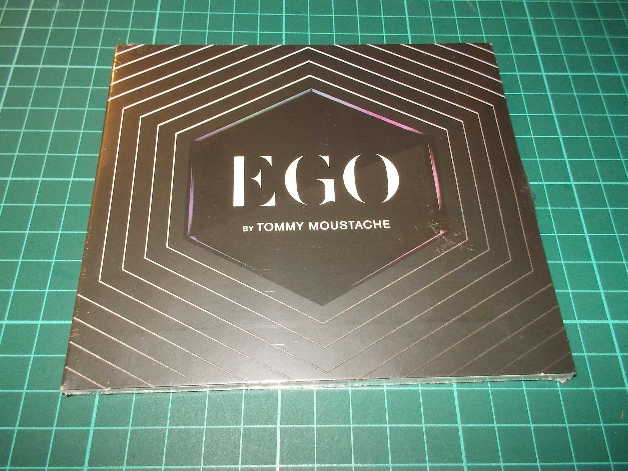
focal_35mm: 29
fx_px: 526
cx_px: 314
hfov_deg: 61.7
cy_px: 236
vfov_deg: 48.2
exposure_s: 1/30
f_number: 3.3
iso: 200
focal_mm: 4.1
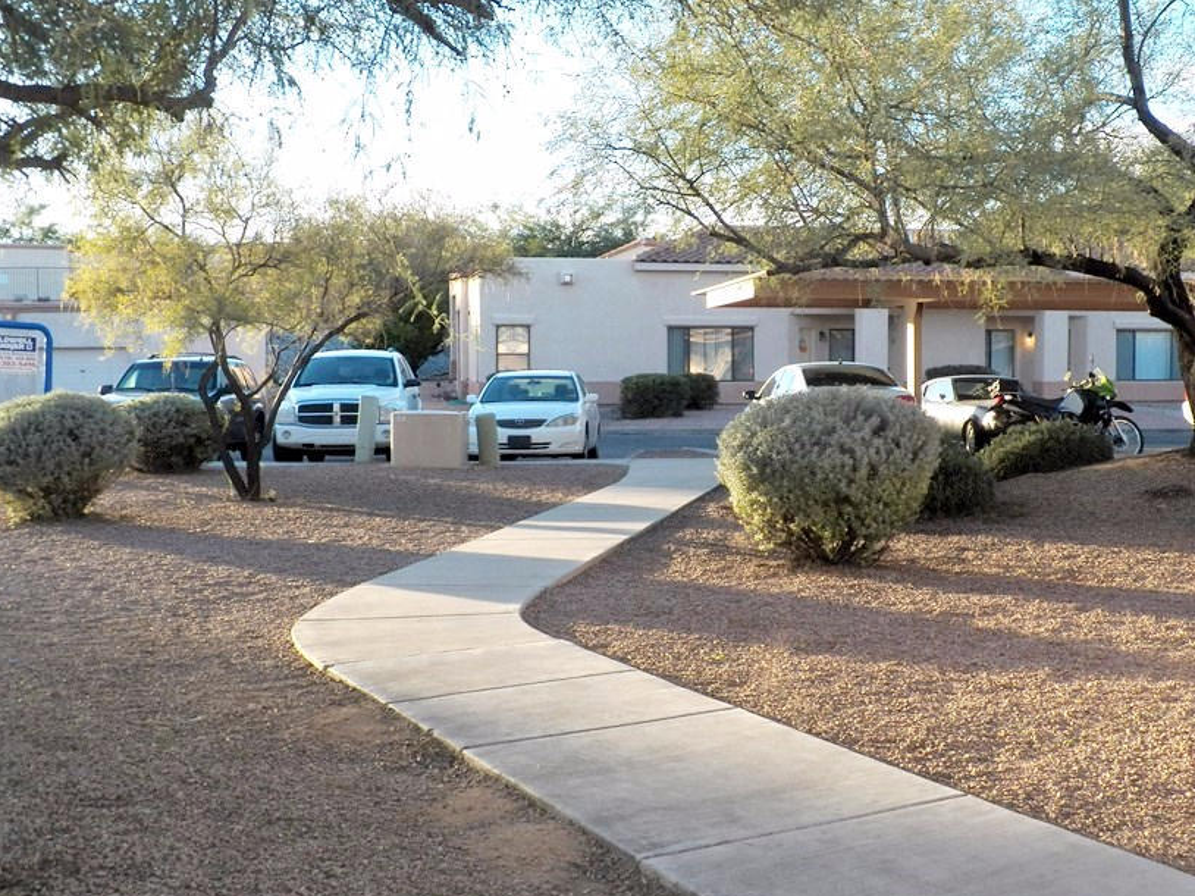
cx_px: 708
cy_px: 457
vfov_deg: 33.6
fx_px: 1484
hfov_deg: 43.7
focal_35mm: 43
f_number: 4
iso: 125
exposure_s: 1/250
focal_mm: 6.3
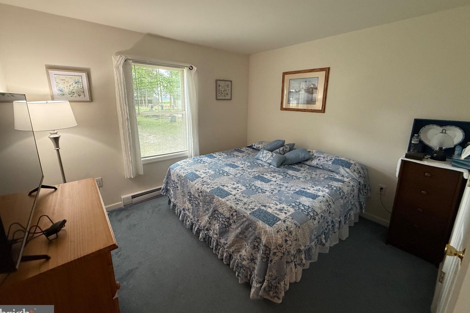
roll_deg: -0.2
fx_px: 196
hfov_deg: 100.4
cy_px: 143
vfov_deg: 77.2
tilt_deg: -11.6
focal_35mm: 15
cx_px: 237
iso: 320
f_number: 2.2
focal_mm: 2.22
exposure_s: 1/60
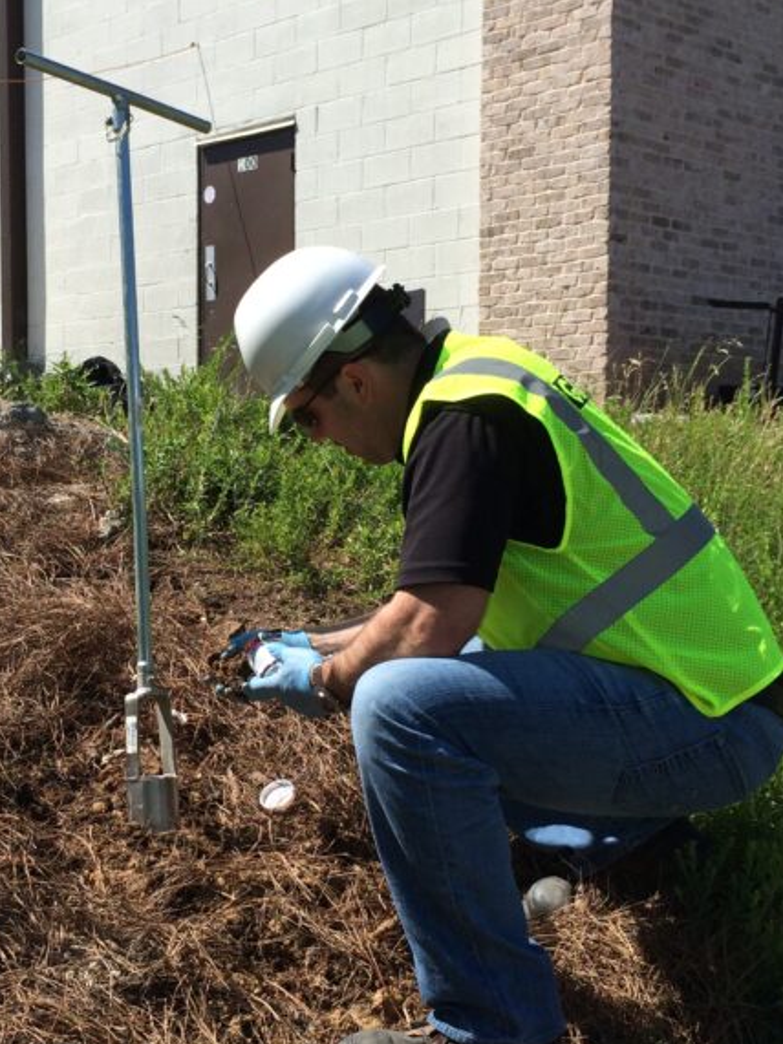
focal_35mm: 52
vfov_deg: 36.8
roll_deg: +1.0
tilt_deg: -3.2
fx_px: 1569
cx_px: 216
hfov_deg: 27.7
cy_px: 569
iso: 32
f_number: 2.2
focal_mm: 4.15
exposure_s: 1/2564
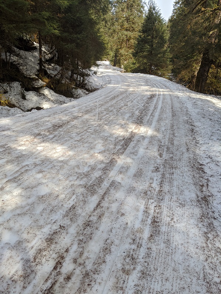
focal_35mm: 27
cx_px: 110
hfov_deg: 51.4
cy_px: 147
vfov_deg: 65.3
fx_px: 230
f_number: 1.8
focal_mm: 4.44
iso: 58
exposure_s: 1/1565
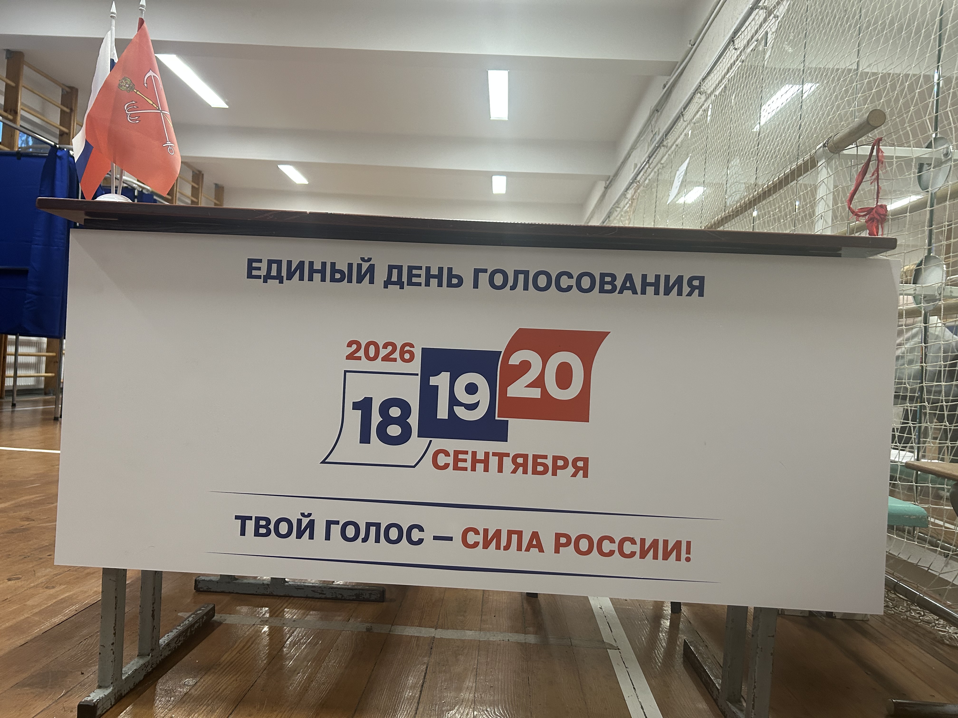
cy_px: 359
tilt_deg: +1.0
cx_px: 479
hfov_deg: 67.3
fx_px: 720
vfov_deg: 53.1
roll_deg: -2.8
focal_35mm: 26
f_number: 1.5
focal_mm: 5.7
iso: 160
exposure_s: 1/60
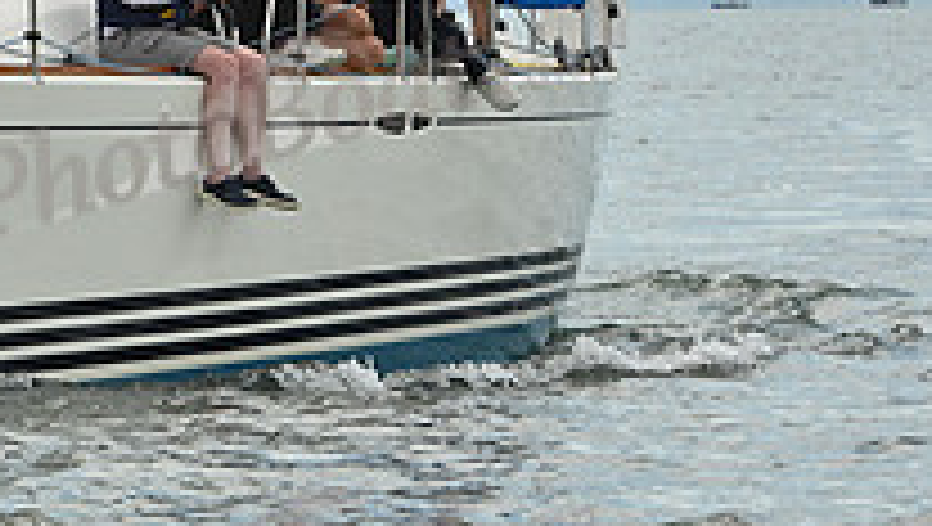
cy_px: -47
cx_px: -266
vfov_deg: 3.1
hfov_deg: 5.4
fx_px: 9798
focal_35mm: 396
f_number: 9
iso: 320
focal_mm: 135
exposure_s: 1/1250
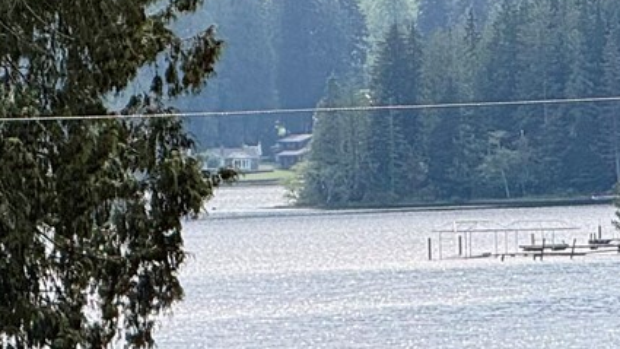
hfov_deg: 4.4
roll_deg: +1.6
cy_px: -361
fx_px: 8088
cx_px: 219
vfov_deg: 2.5
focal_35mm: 492
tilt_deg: +3.9
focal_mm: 15.66
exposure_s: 1/1130
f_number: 2.8
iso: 64
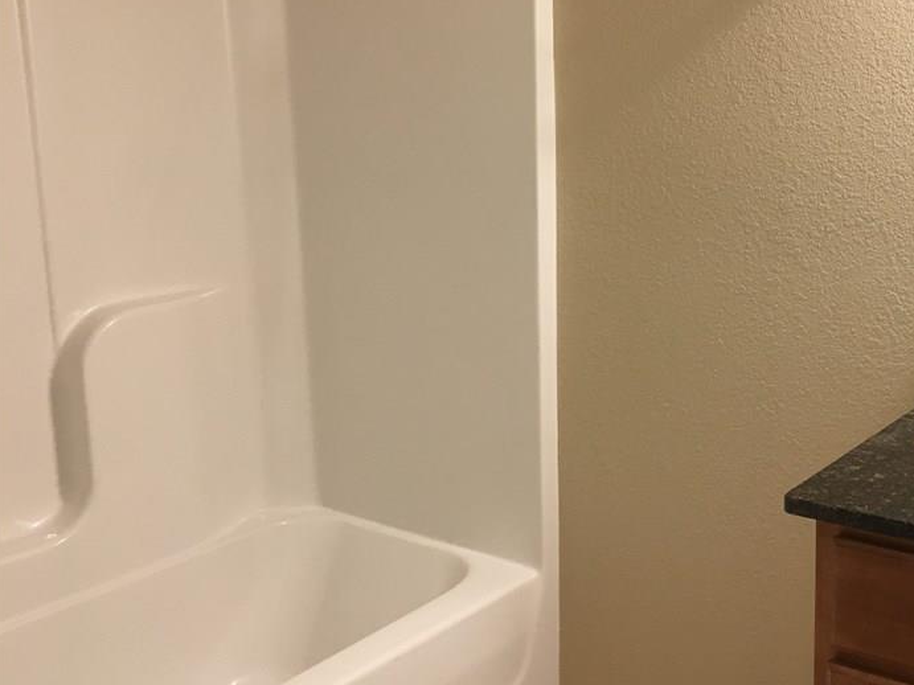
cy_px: 304
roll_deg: +0.1
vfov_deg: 33.6
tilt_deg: -10.5
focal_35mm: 43
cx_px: 672
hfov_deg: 42.7
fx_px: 1135
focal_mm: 4.15
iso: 80
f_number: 2.2
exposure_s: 1/30
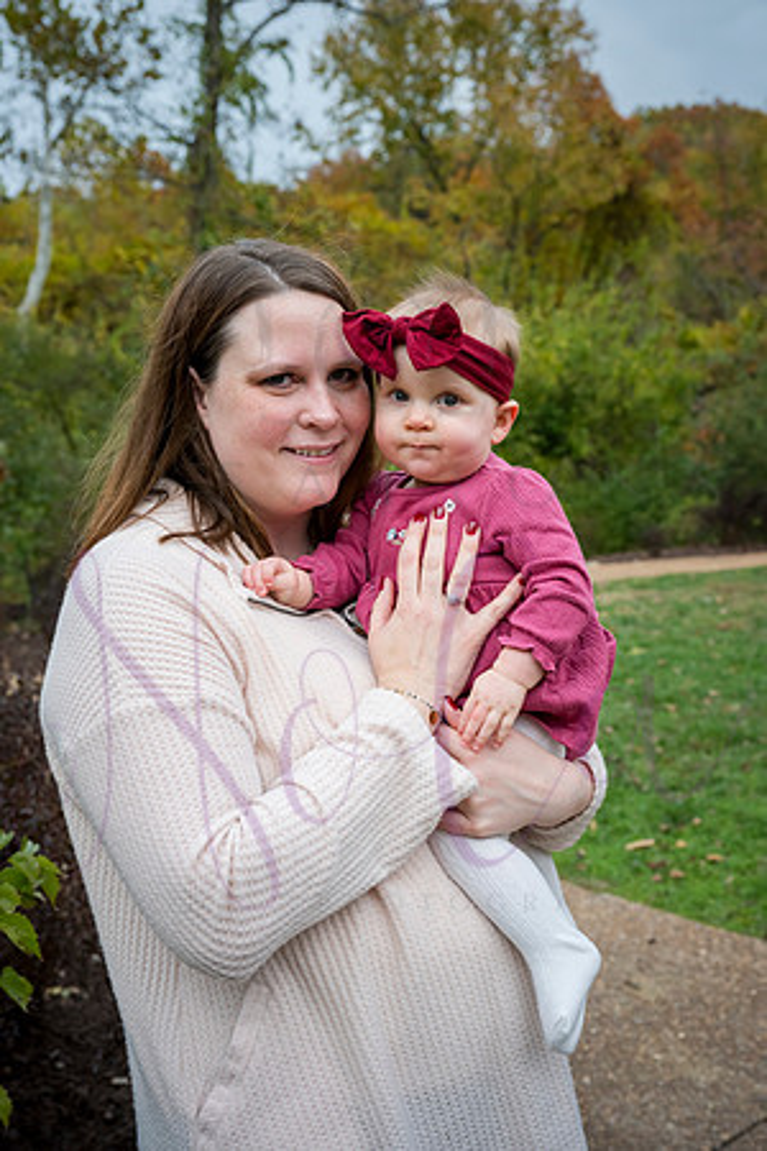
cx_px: 384
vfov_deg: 44.5
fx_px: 1406
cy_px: 576
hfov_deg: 30.5
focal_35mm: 44
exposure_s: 1/500
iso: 400
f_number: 5.6
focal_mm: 44
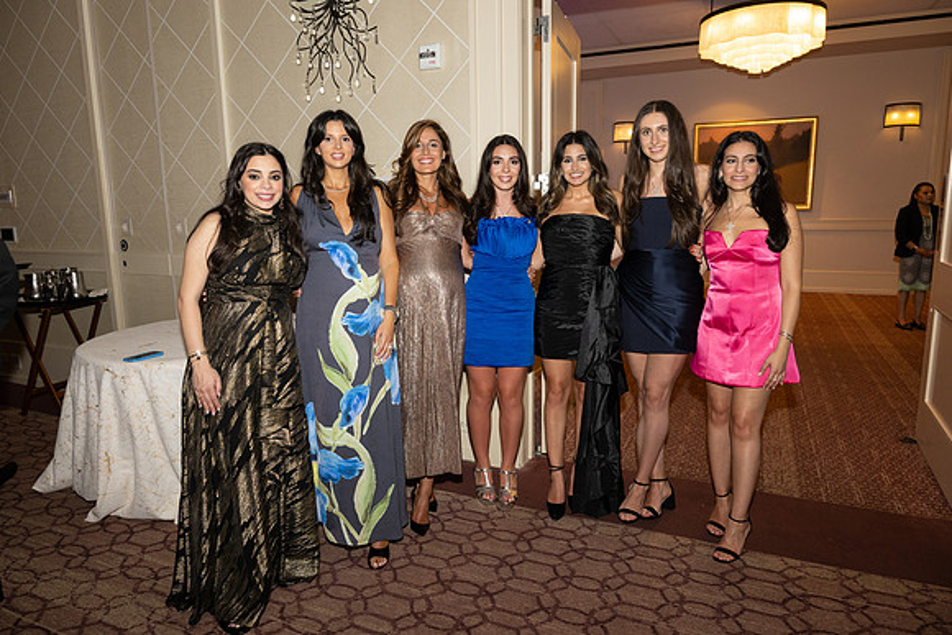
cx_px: 476
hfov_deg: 73.7
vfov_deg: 53.2
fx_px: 635
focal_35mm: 24
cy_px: 318
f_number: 5.6
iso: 800
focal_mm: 24
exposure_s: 1/100
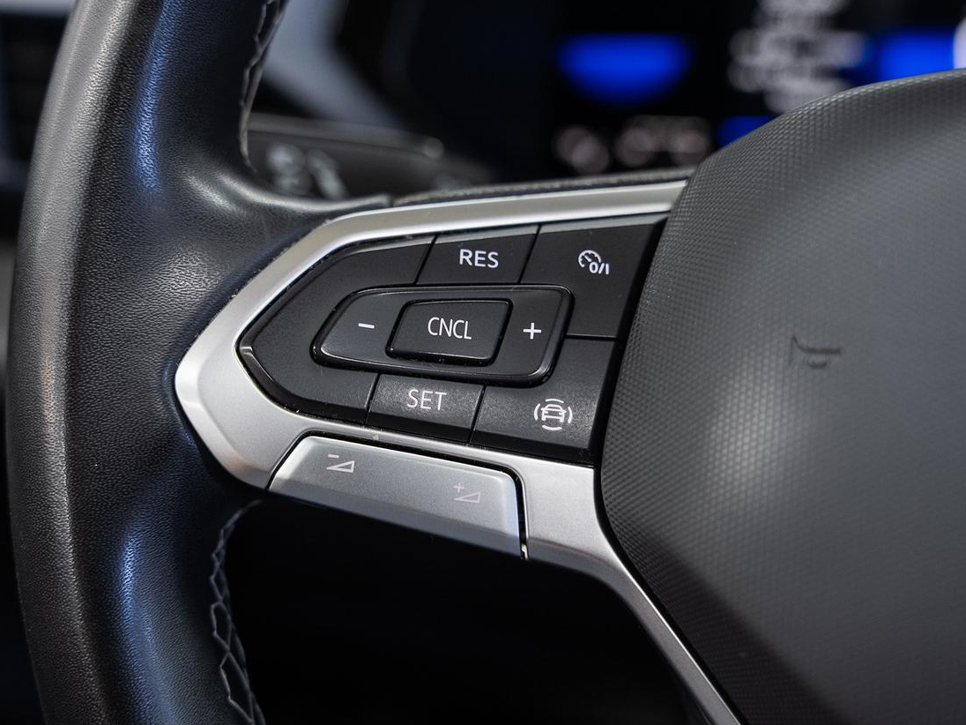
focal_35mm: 46
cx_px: 464
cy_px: 326
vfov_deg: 31.5
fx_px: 1284
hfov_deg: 41.2
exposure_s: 1/40
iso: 800
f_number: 3.5
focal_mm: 36.4
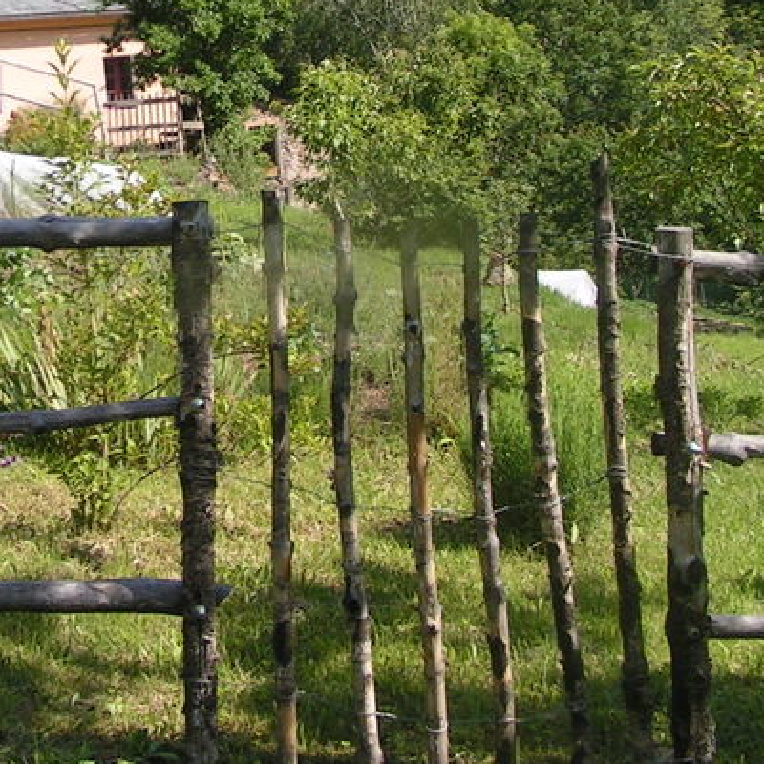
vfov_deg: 20.3
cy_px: 97
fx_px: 2097
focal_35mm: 84
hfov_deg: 20.4
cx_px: 145
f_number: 5.6
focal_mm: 5.8
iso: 50
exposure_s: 1/200
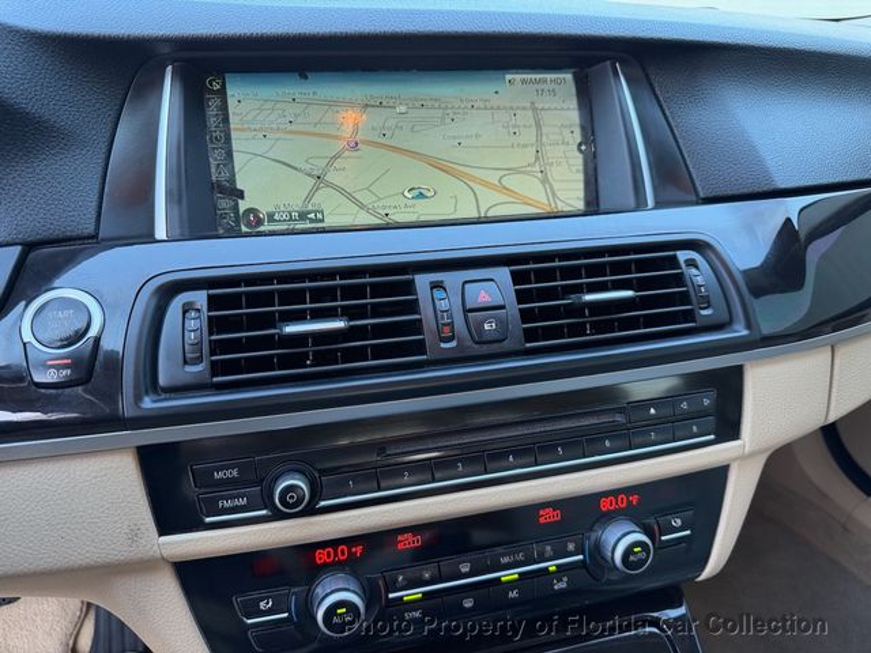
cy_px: 326
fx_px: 604
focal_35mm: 24
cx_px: 436
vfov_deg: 56.8
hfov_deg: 71.6
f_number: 1.78
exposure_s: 1/121
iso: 160
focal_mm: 6.76
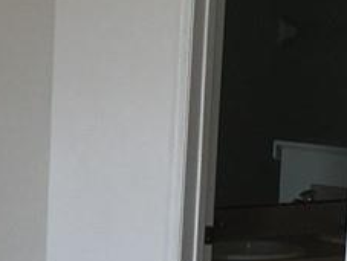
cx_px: -212
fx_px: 2048
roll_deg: +0.2
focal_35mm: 204
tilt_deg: -13.1
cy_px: 443
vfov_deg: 7.1
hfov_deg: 9.4
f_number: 2.2
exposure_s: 1/120
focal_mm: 4.15
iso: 32
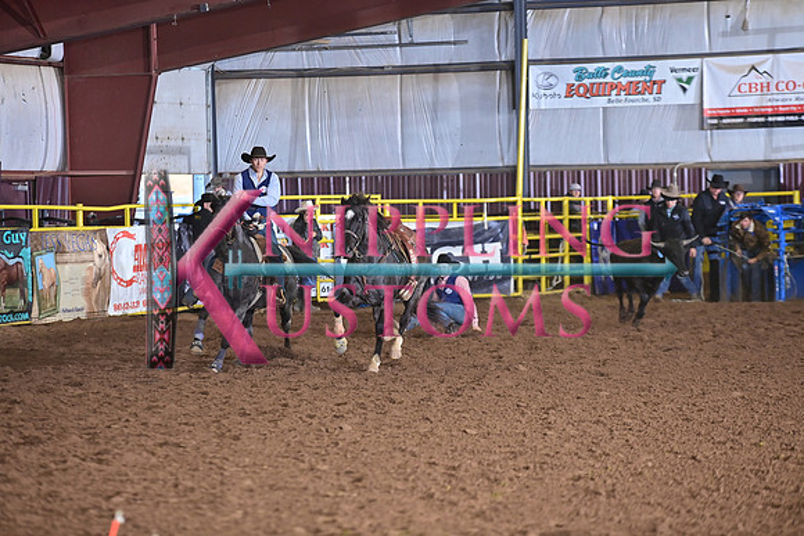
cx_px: 402
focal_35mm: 175
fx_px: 3909
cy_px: 268
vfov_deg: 7.9
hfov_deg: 11.7
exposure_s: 1/200
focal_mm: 175
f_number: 3.2
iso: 1000
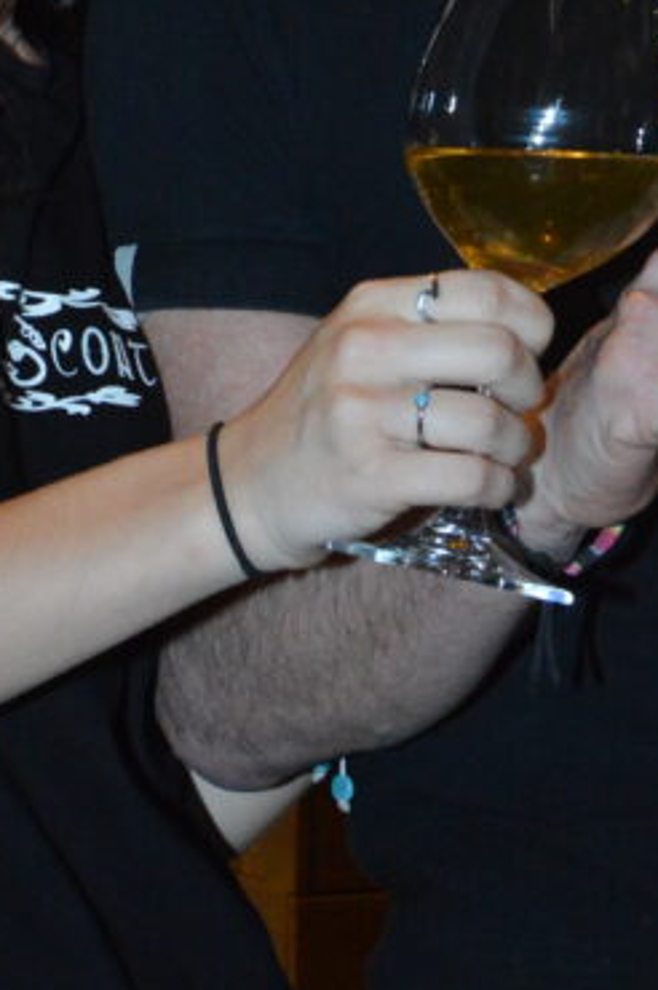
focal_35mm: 166
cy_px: -351
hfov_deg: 8.3
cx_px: 408
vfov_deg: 12.0
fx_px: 4559
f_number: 8
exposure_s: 1/60
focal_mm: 40
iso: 3200
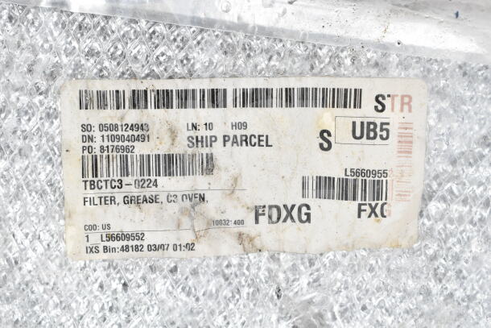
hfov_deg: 36.9
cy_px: 164
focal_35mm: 54
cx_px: 246
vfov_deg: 25.1
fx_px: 737
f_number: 11
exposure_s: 1/500
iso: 1600
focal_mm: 36
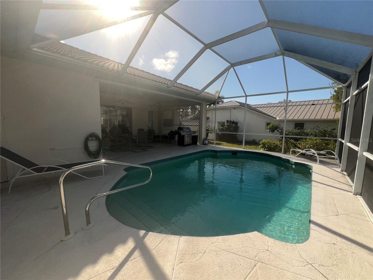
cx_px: 186
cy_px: 140
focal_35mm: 13
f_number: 1.8
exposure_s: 1/1277
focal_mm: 1.57
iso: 25
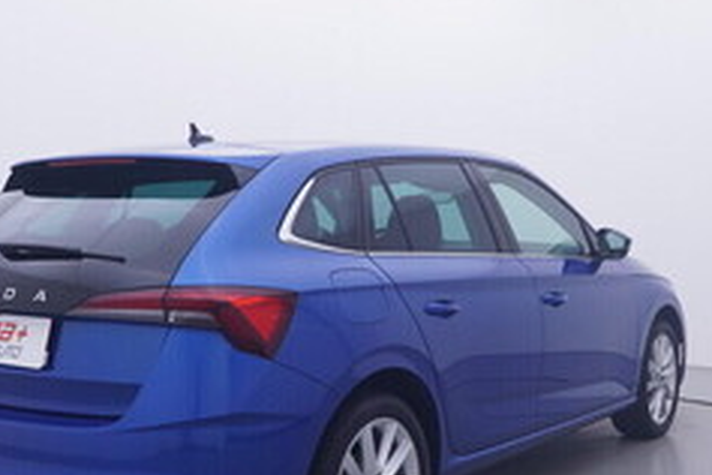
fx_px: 1032
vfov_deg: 25.9
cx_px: 407
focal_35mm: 52
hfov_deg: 38.0
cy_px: 266
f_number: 5
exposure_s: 1/80
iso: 200
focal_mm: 15
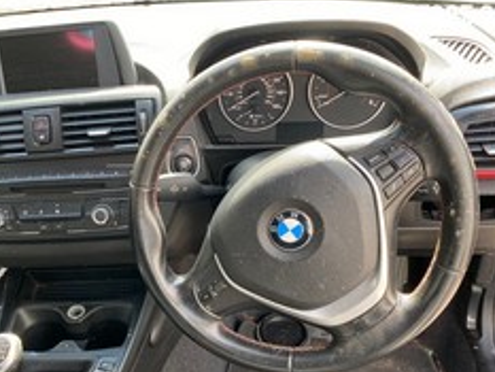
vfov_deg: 36.4
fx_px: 558
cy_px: 253
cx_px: 187
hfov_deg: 47.4
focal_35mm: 39
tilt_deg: -37.1
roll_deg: +11.2
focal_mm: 4.25
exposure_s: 1/121
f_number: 1.8
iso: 64
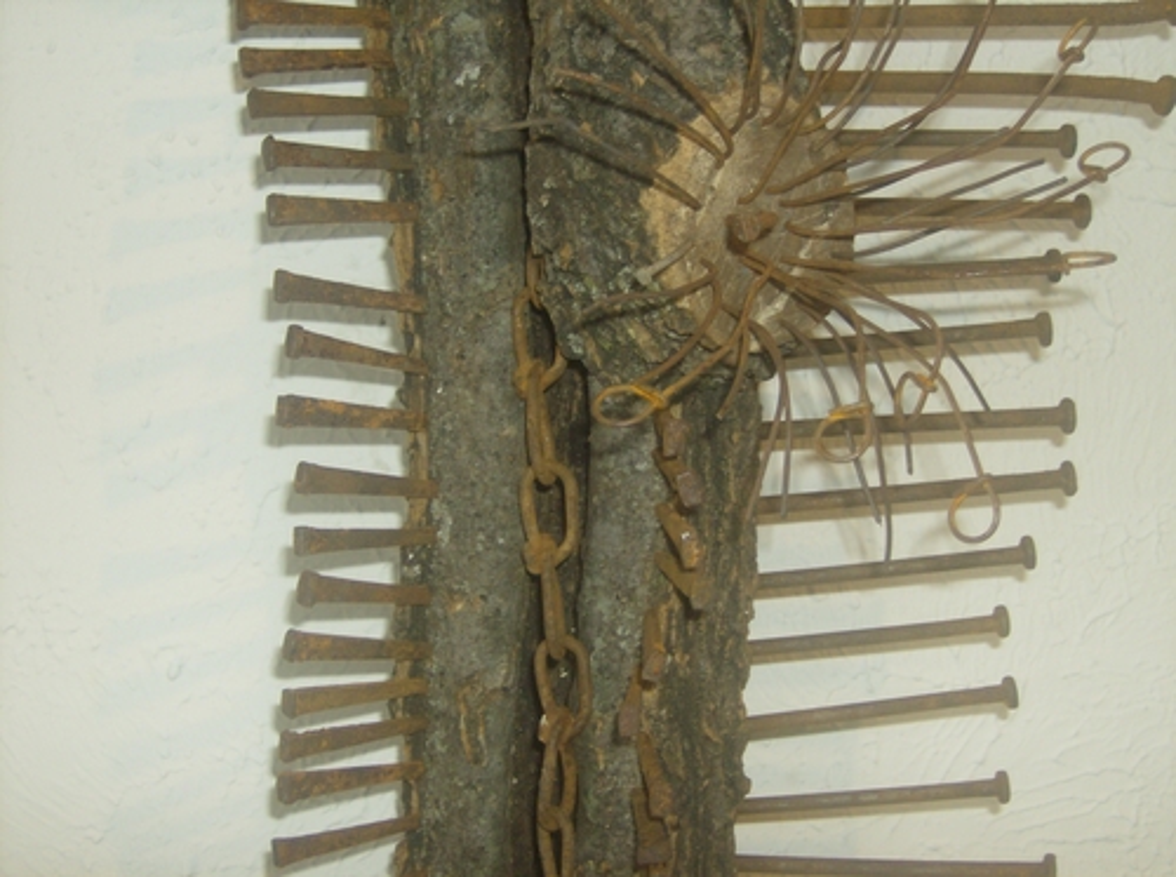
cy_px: 438
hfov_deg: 41.3
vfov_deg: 31.4
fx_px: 1560
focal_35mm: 46
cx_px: 588
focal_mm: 7.7
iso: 200
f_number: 3.1
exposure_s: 1/74
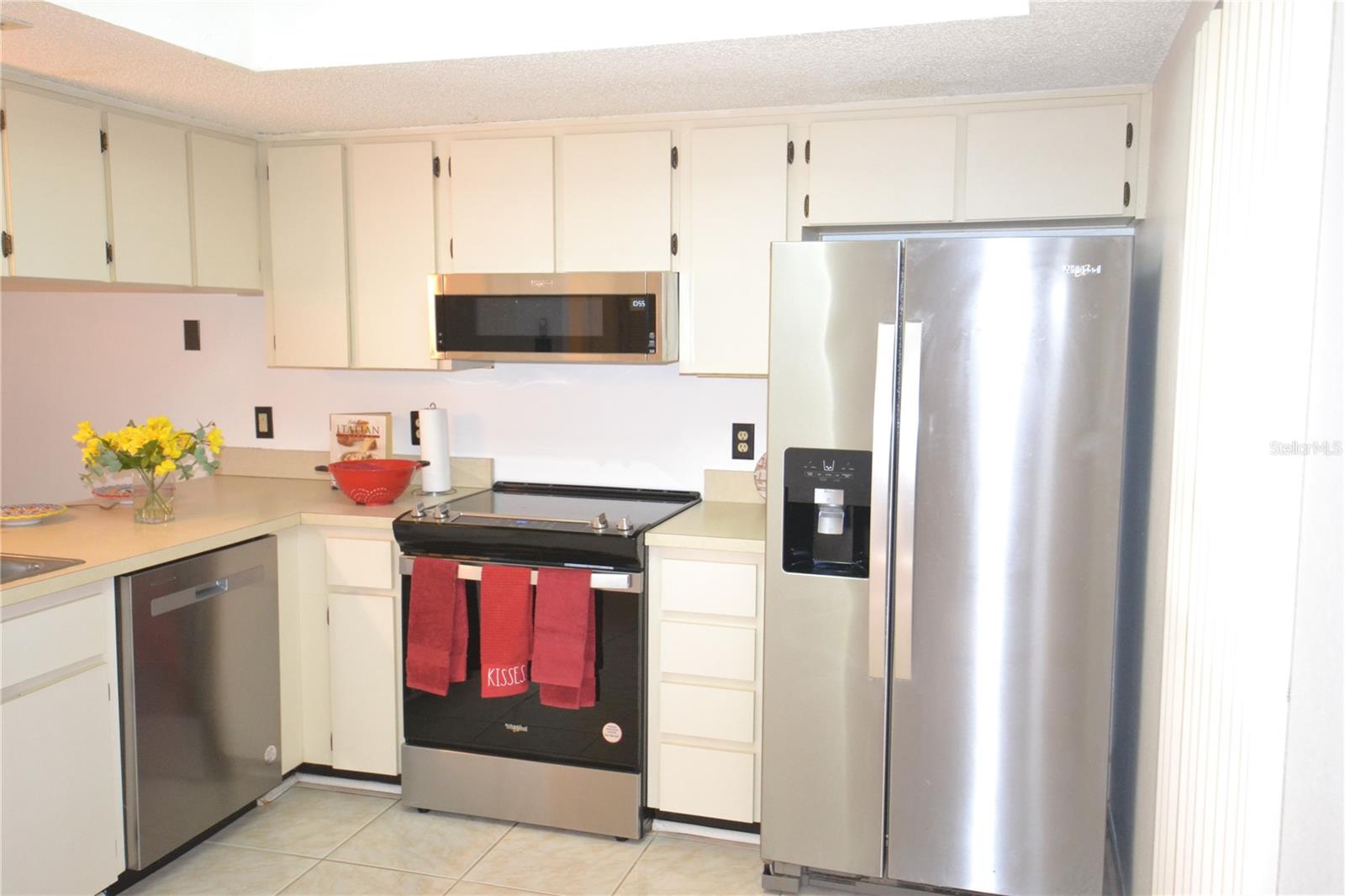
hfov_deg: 61.9
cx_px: 672
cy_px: 448
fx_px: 1121
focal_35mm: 30
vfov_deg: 43.6
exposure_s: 1/60
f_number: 4.5
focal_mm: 20
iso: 2200
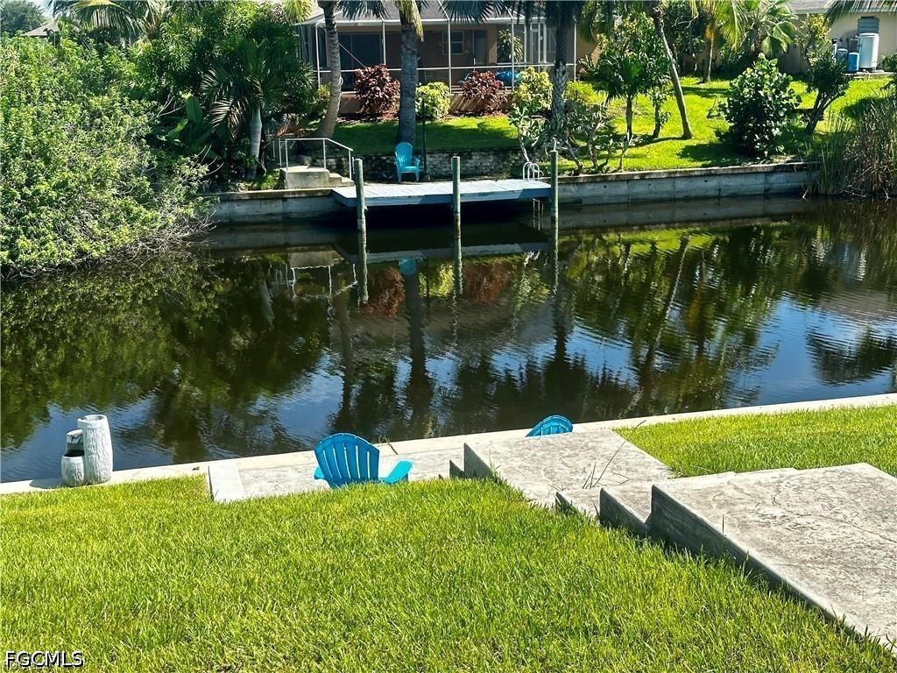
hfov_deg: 39.7
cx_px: 448
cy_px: 336
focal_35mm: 48
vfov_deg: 30.3
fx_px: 1244
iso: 64
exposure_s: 1/1953
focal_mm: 6.86
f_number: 1.78
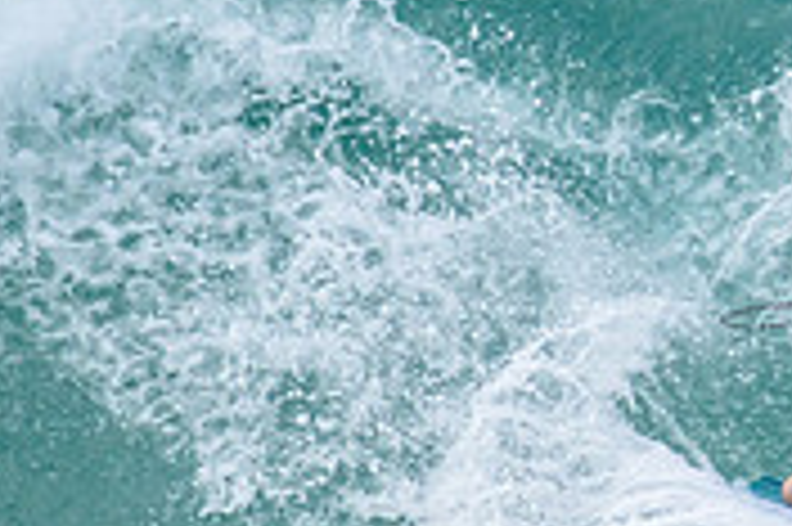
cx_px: 1292
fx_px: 58047
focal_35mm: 2641
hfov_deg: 0.8
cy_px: 263
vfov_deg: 0.5
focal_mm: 800
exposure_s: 1/2000
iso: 2500
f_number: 11
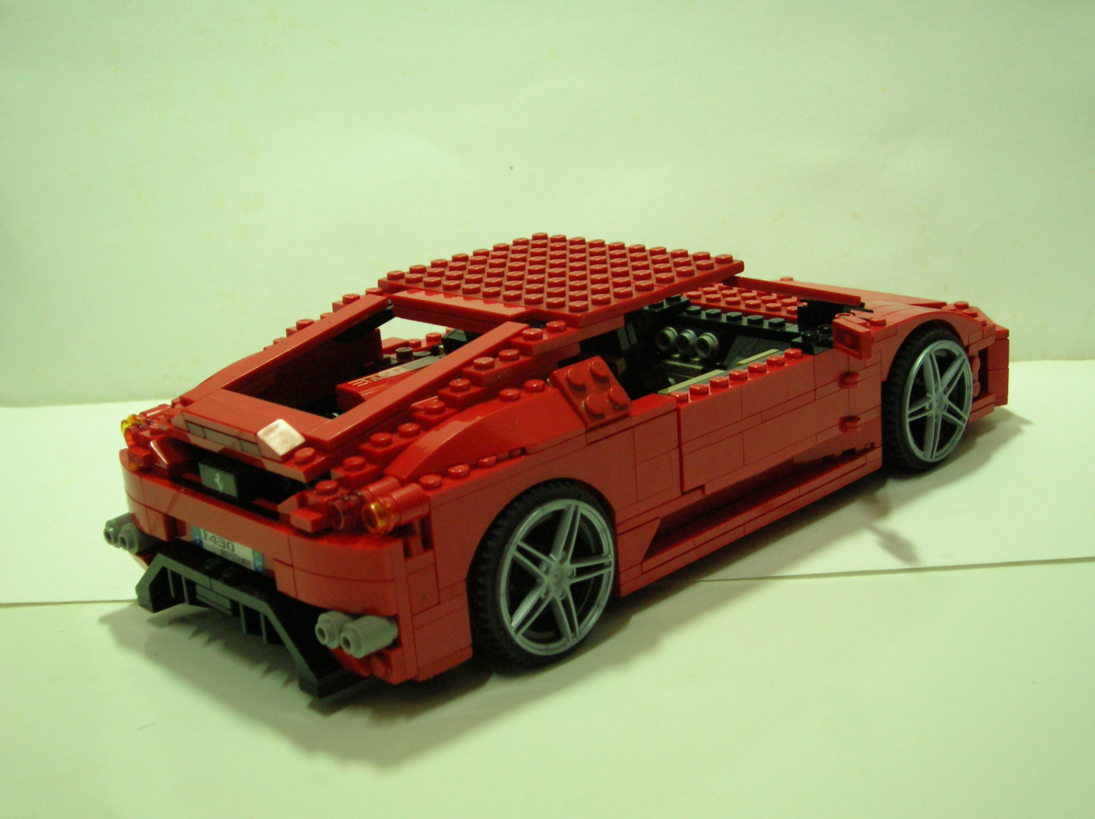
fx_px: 1454
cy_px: 410
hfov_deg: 41.3
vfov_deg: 31.5
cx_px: 548
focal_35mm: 46
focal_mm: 7.7
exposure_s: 1/4.9
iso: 142
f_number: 3.2
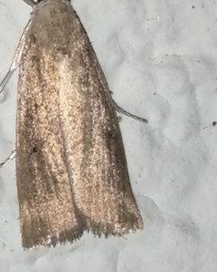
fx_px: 1752
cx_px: 70
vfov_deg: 8.9
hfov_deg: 7.1
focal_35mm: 218
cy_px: 152
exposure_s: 1/100
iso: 64
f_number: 1.8
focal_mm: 3.46
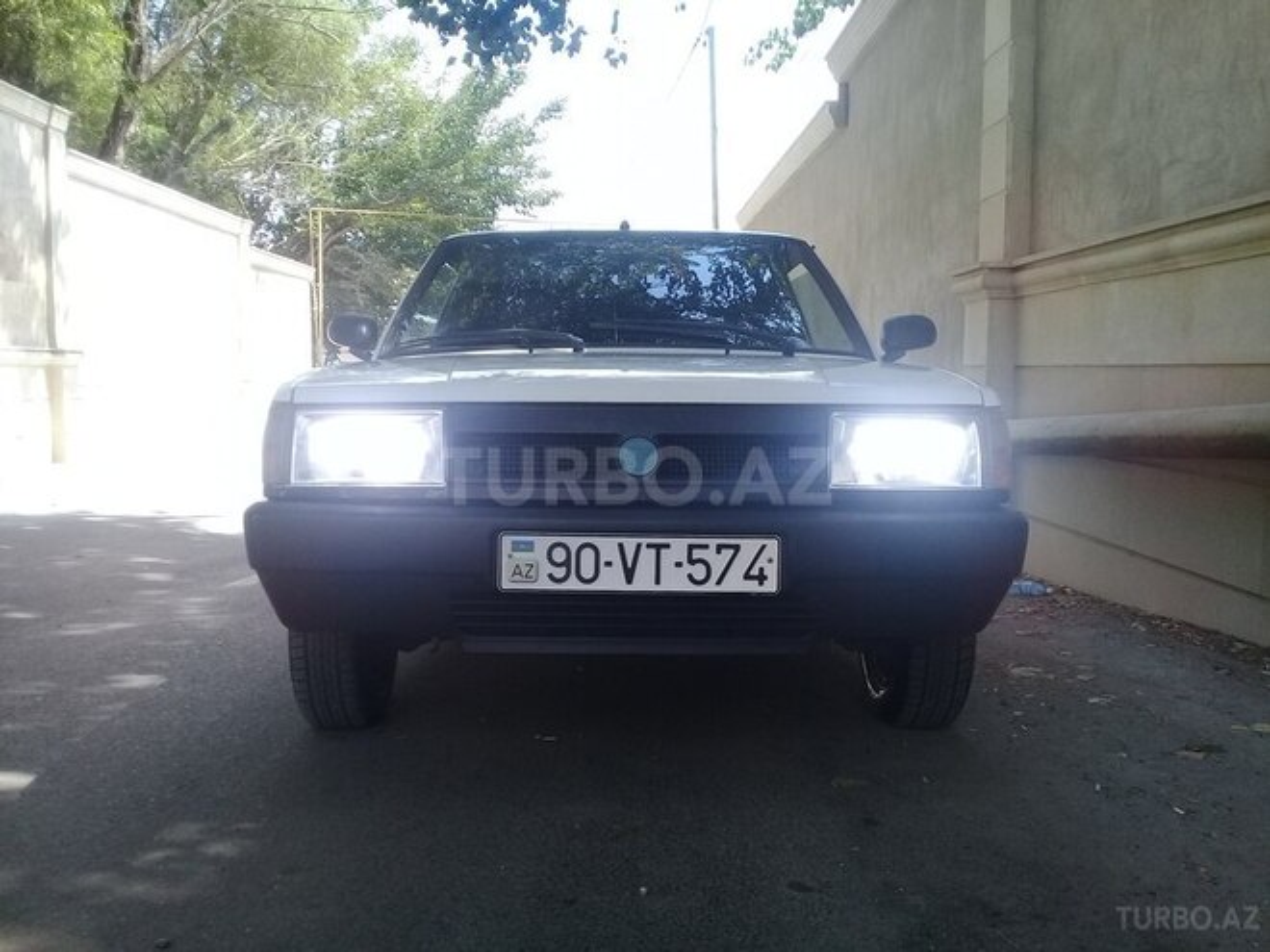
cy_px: 476
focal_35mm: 31
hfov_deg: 58.4
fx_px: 1137
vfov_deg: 45.4
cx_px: 635
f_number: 2.2
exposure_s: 1/280
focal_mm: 3.3
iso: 50
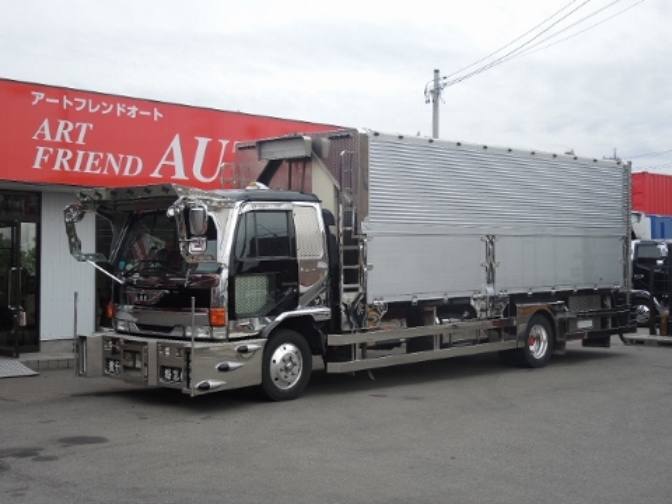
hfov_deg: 41.2
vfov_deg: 31.5
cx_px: 336
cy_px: 252
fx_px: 893
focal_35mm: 46
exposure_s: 1/400
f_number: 2.5
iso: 80
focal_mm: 9.9
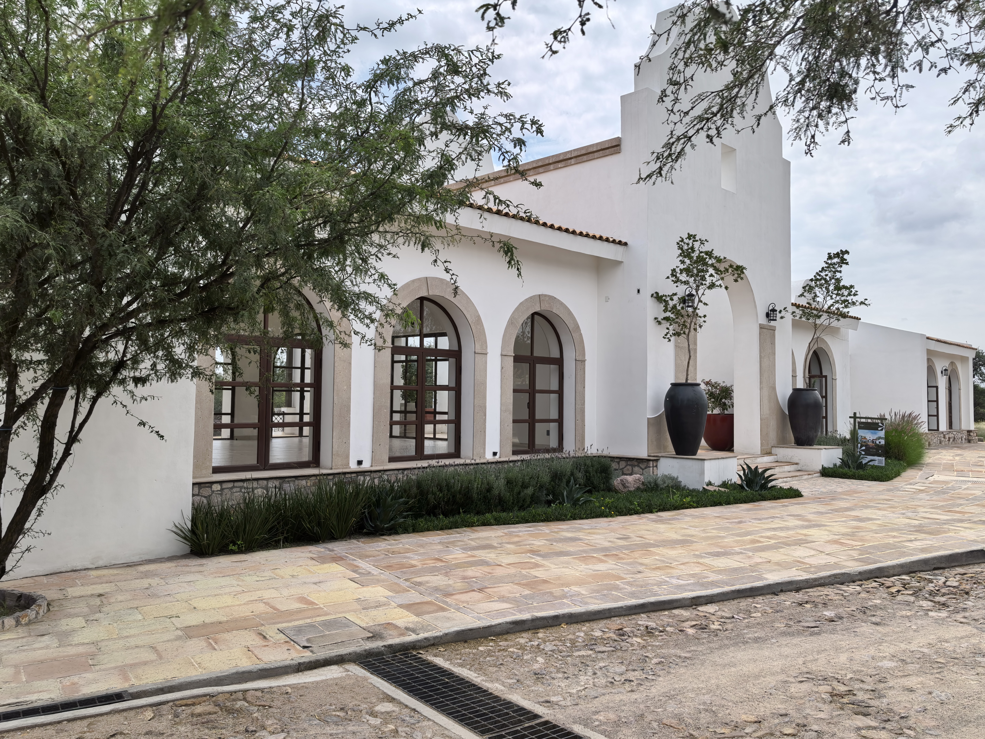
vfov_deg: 51.4
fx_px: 768
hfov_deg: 65.3
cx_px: 492
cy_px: 370
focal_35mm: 27
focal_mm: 8.5
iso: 50
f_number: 2
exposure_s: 1/5128
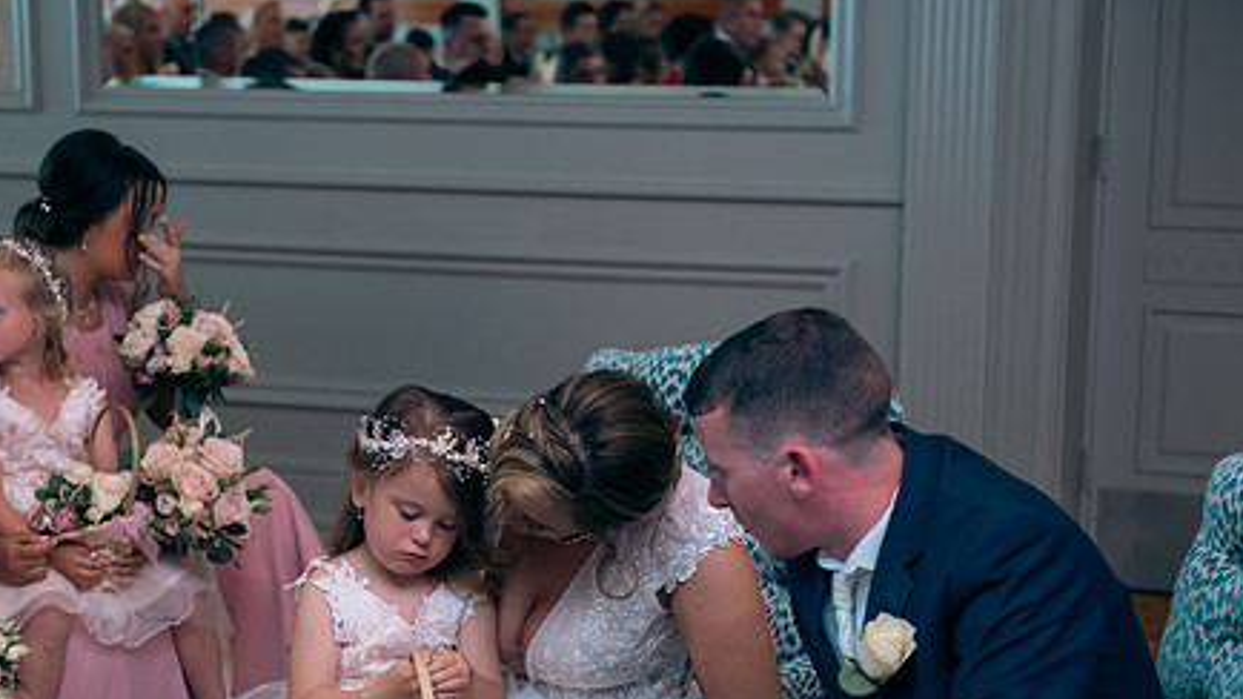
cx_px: 438
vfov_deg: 14.3
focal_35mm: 84
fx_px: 2768
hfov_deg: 25.2
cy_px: 529
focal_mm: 60
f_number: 3.5
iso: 640
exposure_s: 1/160
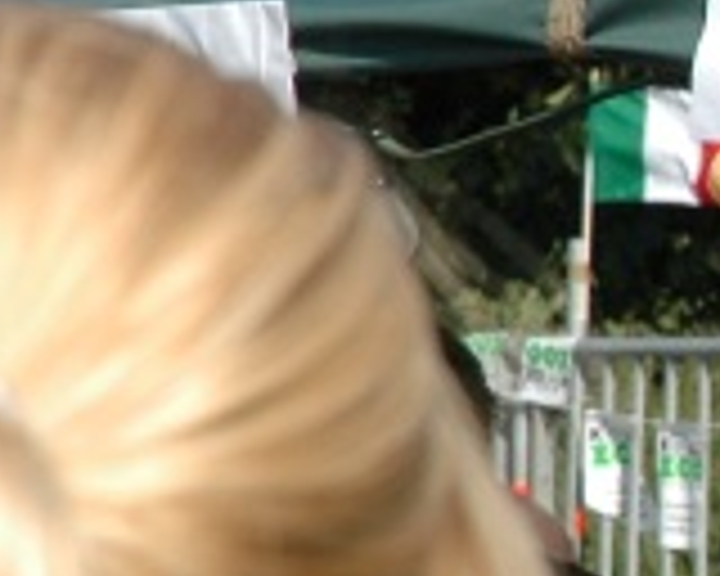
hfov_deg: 3.9
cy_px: 322
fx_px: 10505
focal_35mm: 493
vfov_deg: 3.1
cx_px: 1584
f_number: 11
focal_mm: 70
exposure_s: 1/400
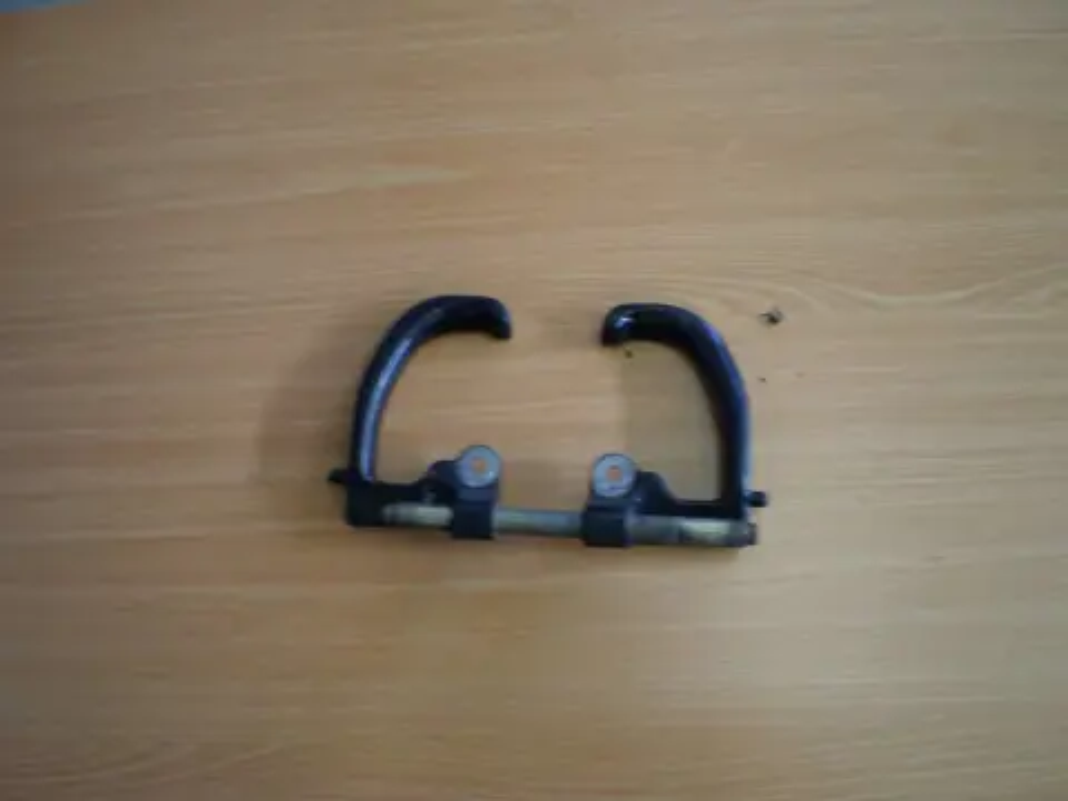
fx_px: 1111
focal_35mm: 36
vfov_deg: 39.7
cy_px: 400
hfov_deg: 51.4
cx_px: 534
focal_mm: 6.3
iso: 100
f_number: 3.1
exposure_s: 1/30
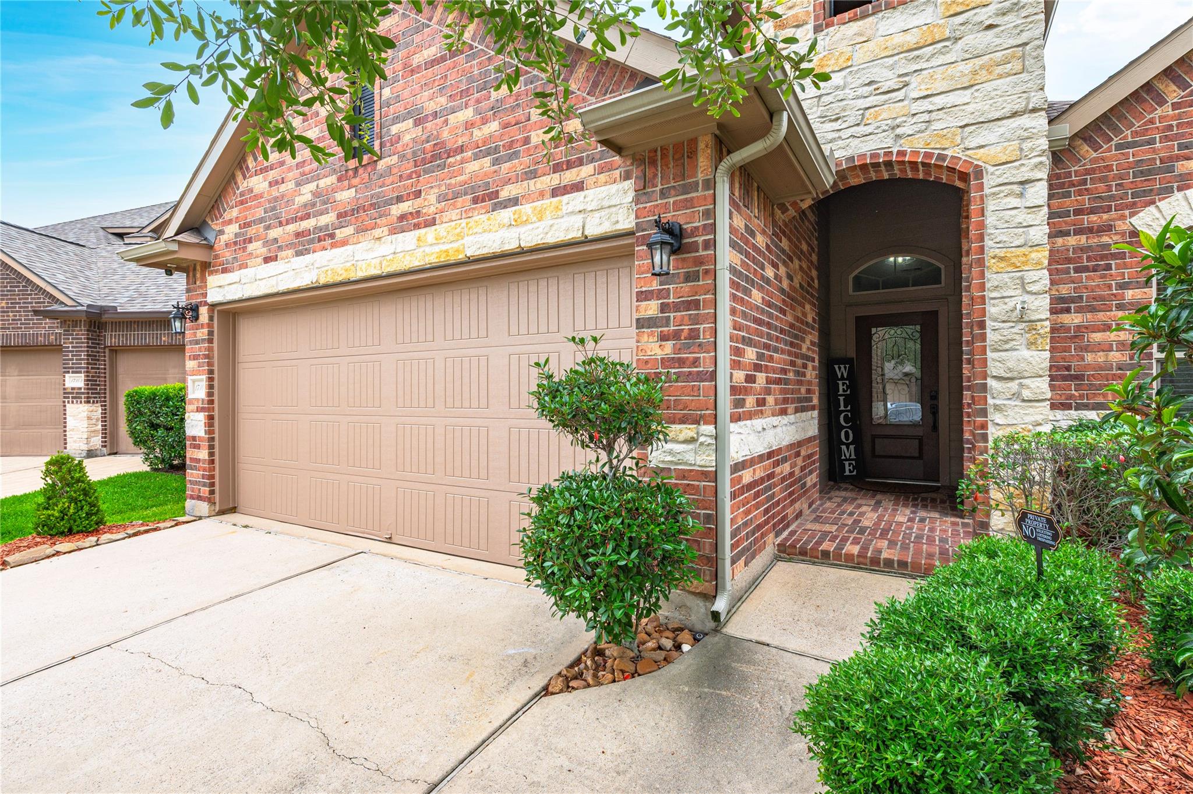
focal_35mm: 17
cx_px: 596
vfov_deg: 70.3
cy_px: 397
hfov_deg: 93.3
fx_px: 563
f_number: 10
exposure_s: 1/100
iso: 125
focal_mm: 17
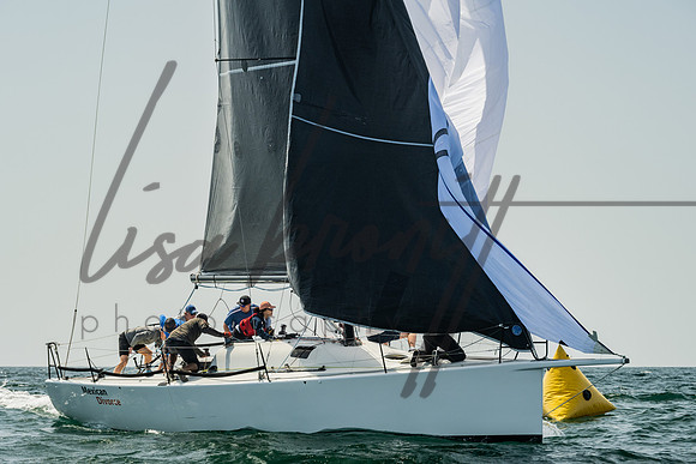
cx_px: 335
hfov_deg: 18.8
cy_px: 280
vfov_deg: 12.6
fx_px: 2103
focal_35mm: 109
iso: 320
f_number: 6.3
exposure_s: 1/640
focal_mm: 89
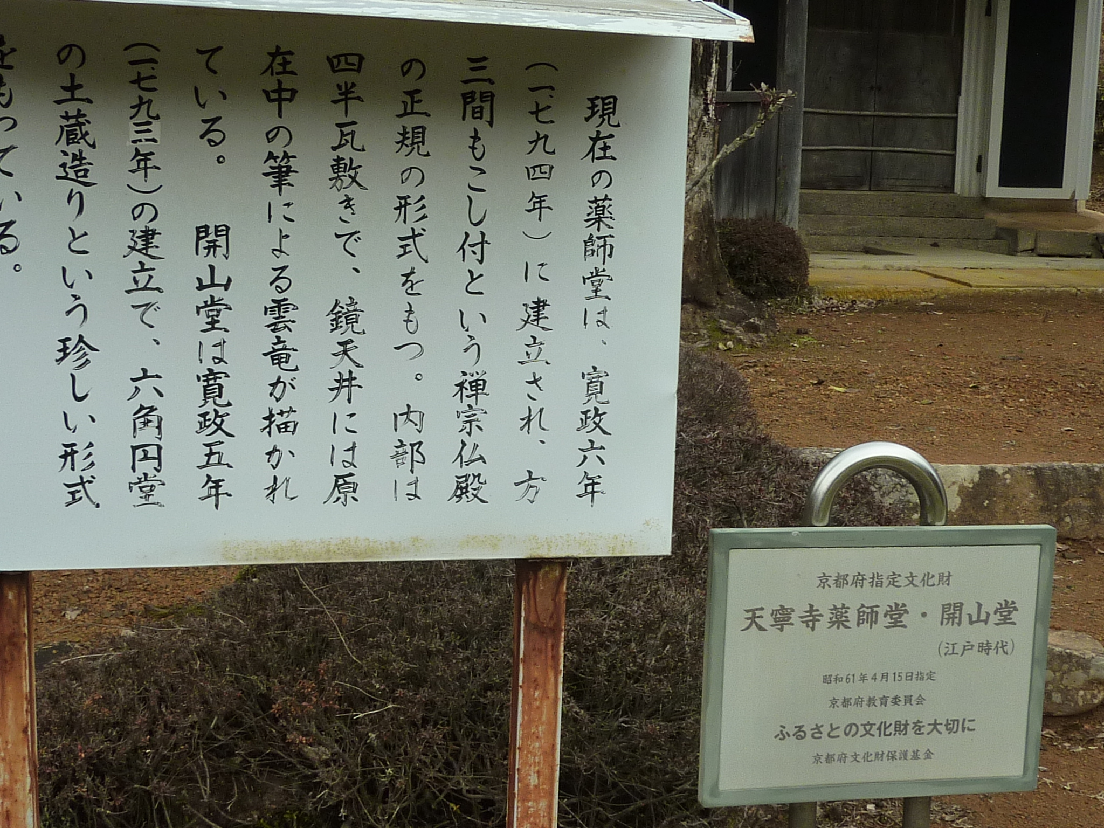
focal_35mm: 48
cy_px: 414
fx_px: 1531
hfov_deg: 39.7
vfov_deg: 30.3
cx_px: 552
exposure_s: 1/200
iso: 125
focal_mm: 4.4
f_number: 4
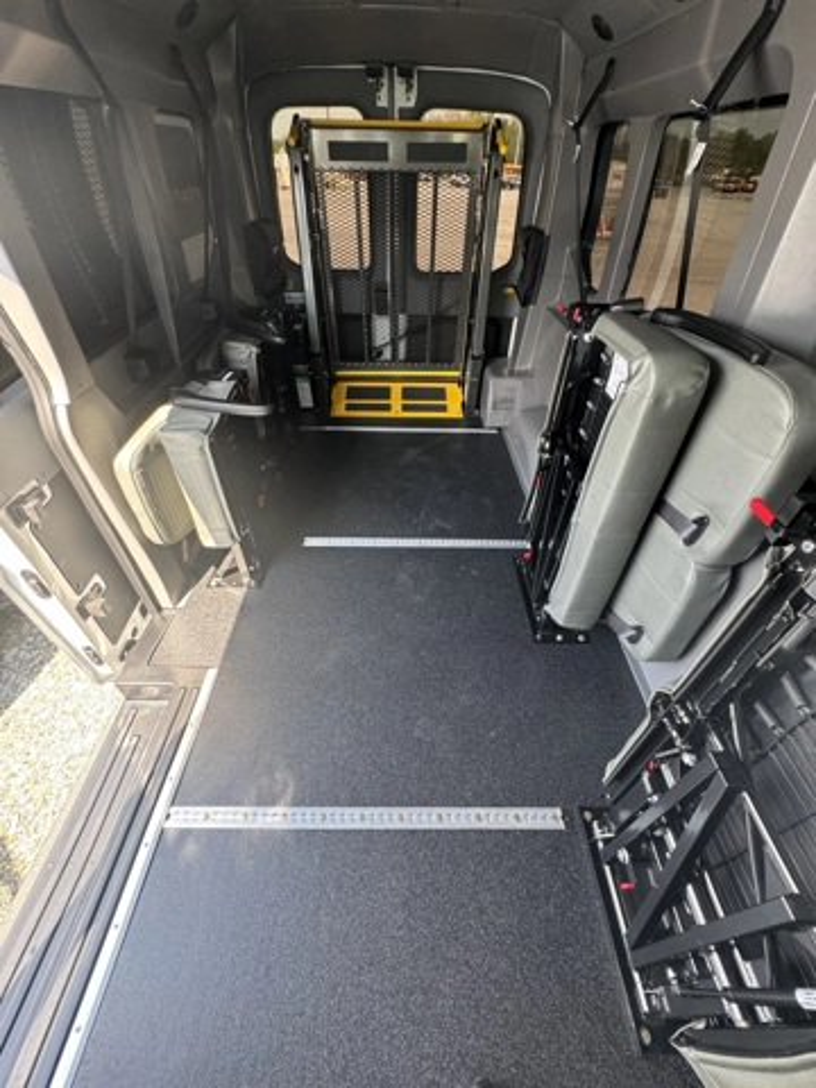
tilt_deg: -41.7
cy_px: 544
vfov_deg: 102.1
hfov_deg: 85.7
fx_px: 440
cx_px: 408
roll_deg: -0.5
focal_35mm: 14
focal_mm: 2.22
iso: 250
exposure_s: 1/99
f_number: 2.2
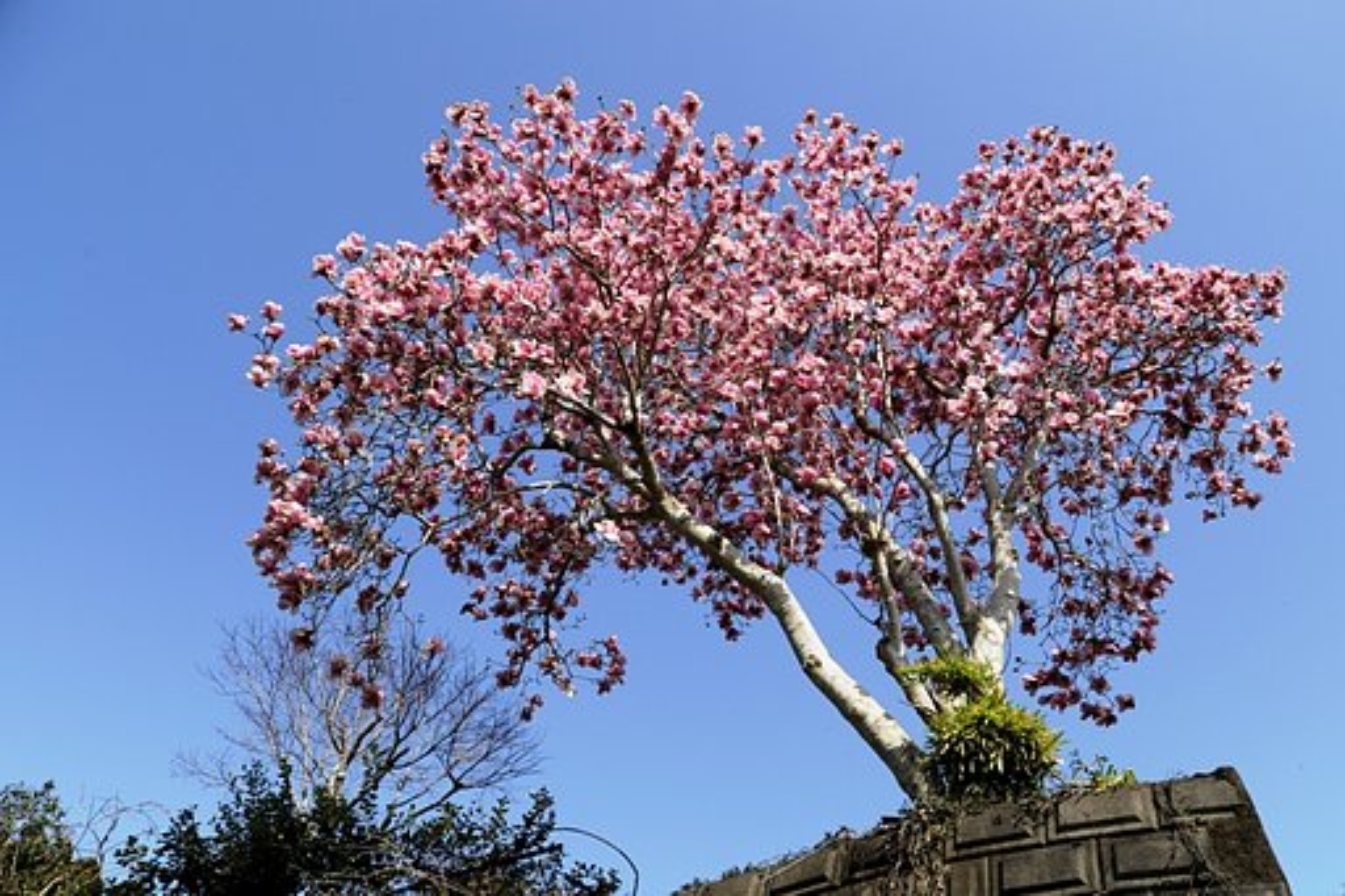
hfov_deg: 73.8
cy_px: 448
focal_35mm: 24
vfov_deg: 53.1
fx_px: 896
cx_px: 672
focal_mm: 24
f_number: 8
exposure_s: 1/800
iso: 250
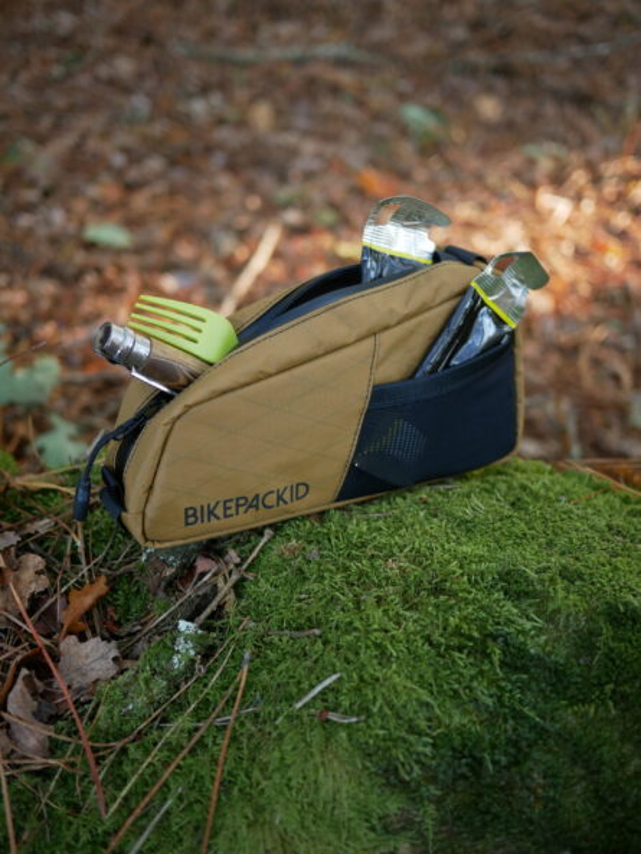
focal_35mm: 40
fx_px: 987
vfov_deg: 46.8
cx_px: 320
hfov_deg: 36.0
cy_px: 427
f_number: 1.7
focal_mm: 20
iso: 400
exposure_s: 1/160
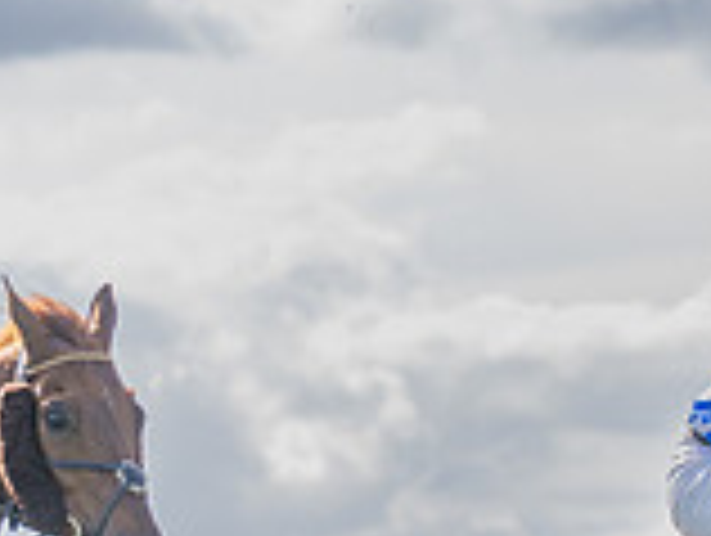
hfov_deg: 4.4
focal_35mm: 442
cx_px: 1203
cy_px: 614
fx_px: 9092
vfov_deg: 3.4
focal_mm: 91
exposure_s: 1/2000
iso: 400
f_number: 4
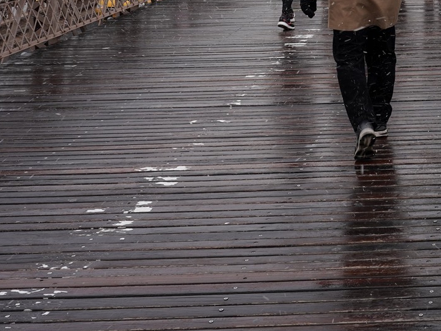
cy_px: -66
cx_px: 508
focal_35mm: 79
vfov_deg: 17.8
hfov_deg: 23.0
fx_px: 1007
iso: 320
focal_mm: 29
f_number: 10
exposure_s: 1/125
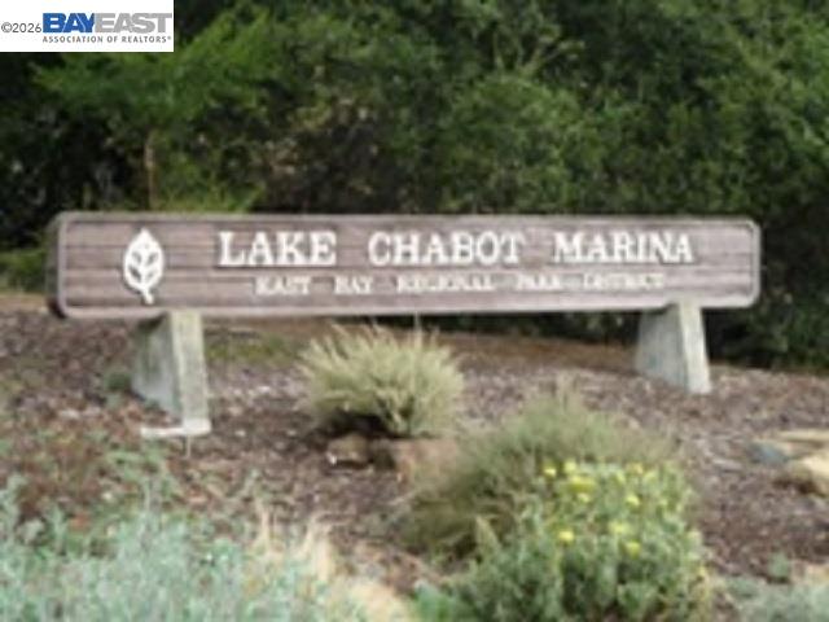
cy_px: 311
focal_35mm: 111
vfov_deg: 13.3
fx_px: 2658
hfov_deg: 17.7
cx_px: 414
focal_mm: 18.2
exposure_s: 1/125
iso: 160
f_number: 4.4
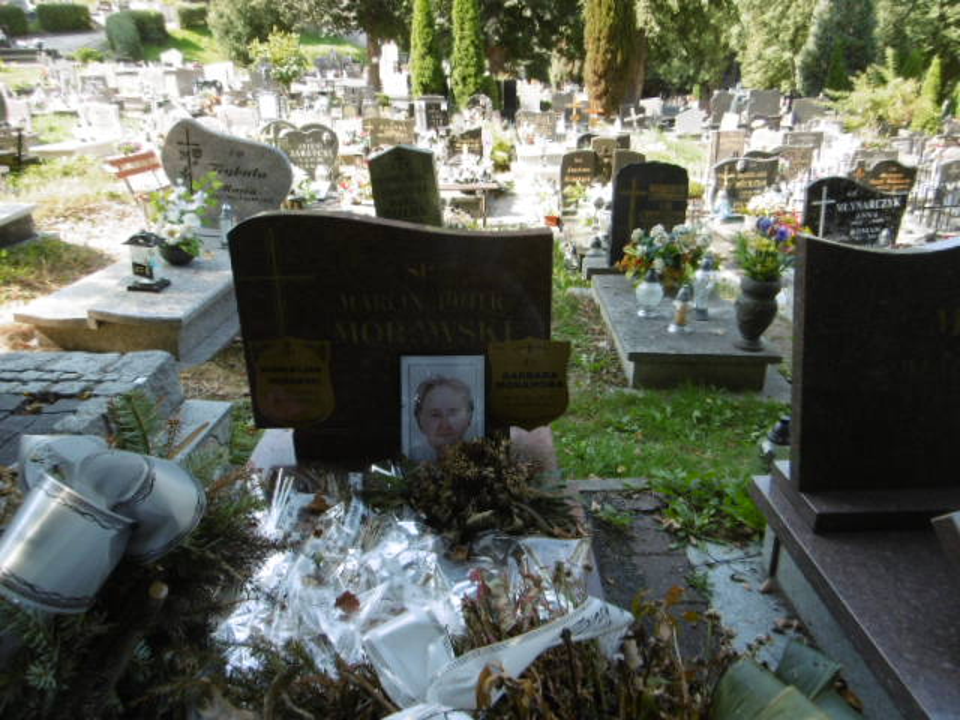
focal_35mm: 24
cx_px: 480
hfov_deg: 71.6
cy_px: 360
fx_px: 666
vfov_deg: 56.8
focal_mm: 4.3
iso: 100
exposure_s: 1/125
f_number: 3.1
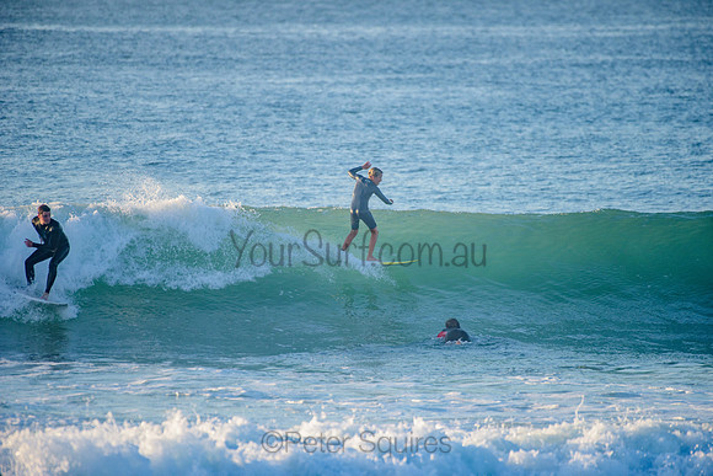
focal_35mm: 500
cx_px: 356
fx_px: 9905
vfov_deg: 2.8
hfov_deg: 4.1
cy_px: 238
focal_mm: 500
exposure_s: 1/1250
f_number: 5.6
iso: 360
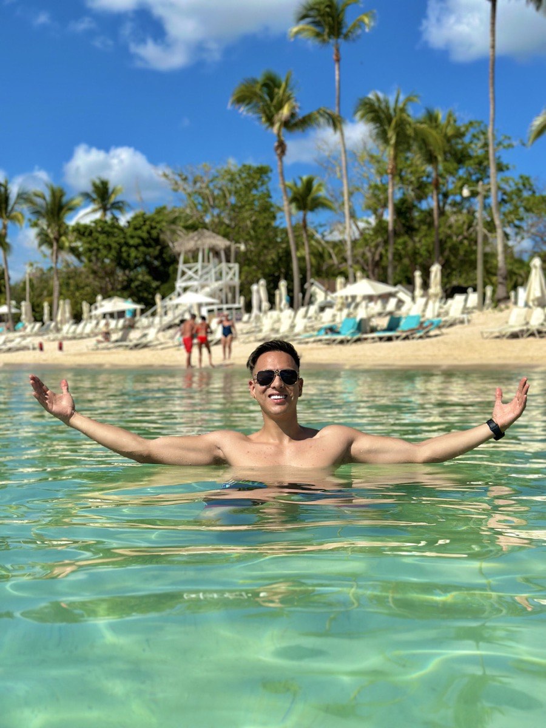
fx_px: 1009
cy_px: 364
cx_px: 273
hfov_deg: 30.3
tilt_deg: -0.6
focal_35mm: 48
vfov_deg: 39.7
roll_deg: +0.1
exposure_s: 1/15873
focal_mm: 6.86
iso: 100
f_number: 1.78
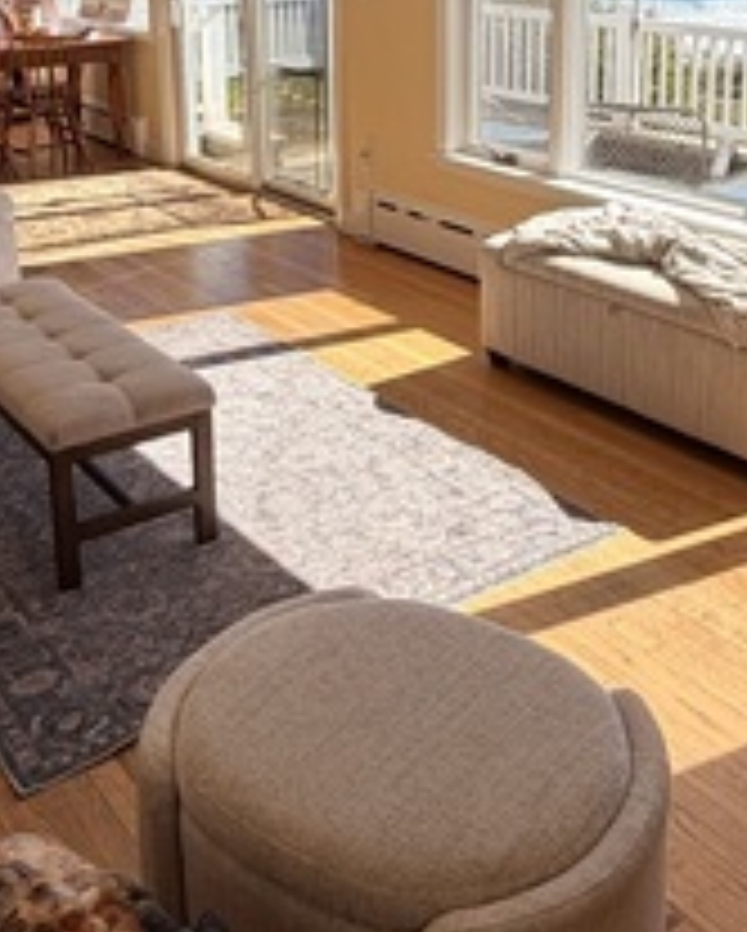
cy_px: 178
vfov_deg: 40.2
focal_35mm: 44
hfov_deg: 34.2
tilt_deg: -11.7
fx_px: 1214
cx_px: 405
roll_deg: +0.3
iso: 40
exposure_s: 1/502
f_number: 2.2
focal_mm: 2.22
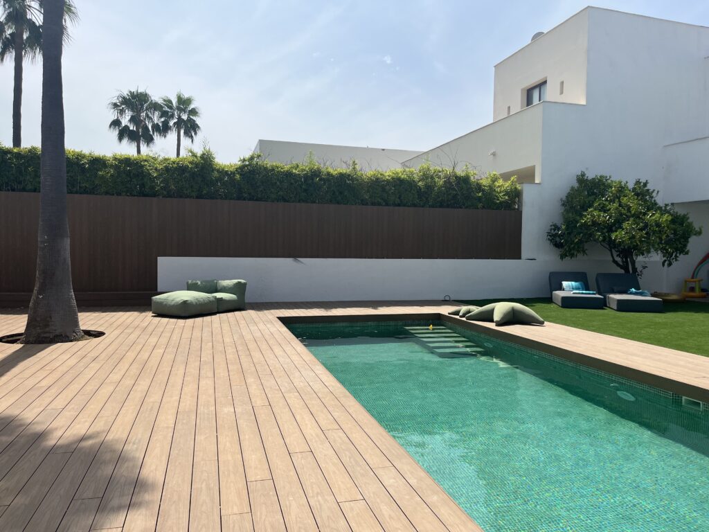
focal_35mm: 26
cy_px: 266
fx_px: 533
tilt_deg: -1.1
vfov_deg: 53.1
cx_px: 354
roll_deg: -0.9
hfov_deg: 67.3
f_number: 1.6
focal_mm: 5.1
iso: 50
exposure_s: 1/5319
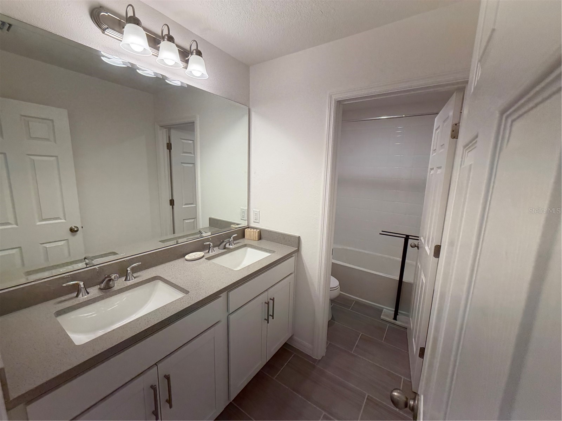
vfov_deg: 85.7
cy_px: 210
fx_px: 227
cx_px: 281
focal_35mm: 14
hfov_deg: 102.1
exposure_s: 1/120
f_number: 2.2
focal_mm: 2.22
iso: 100
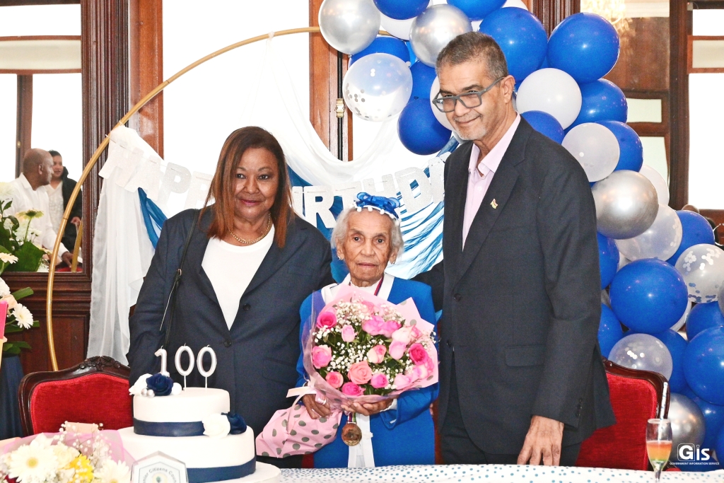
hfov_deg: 27.0
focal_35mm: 75
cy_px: 242
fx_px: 1508
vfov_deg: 18.2
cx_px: 362
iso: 3200
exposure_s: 1/200
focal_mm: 50
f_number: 7.1
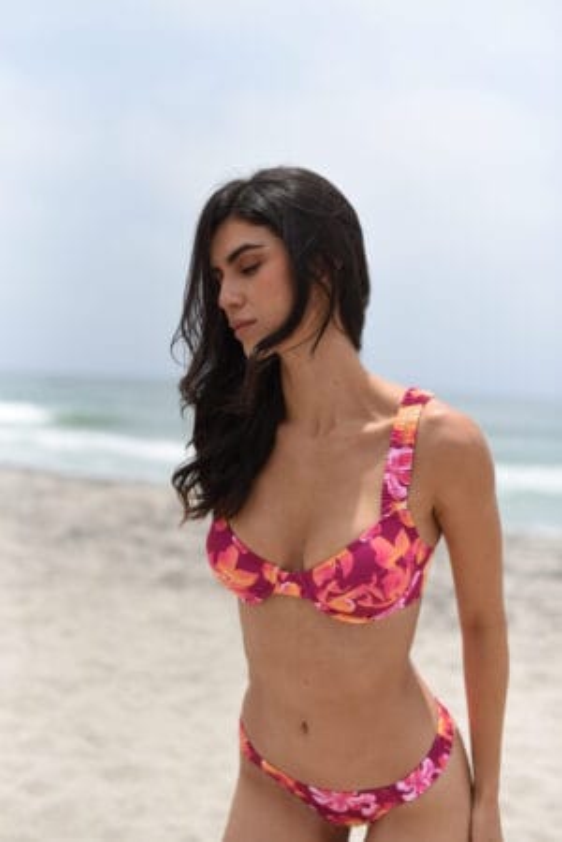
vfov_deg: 39.6
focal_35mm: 50
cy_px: 421
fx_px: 1171
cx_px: 281
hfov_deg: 27.0
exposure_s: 1/4000
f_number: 2.8
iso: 100
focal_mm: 50
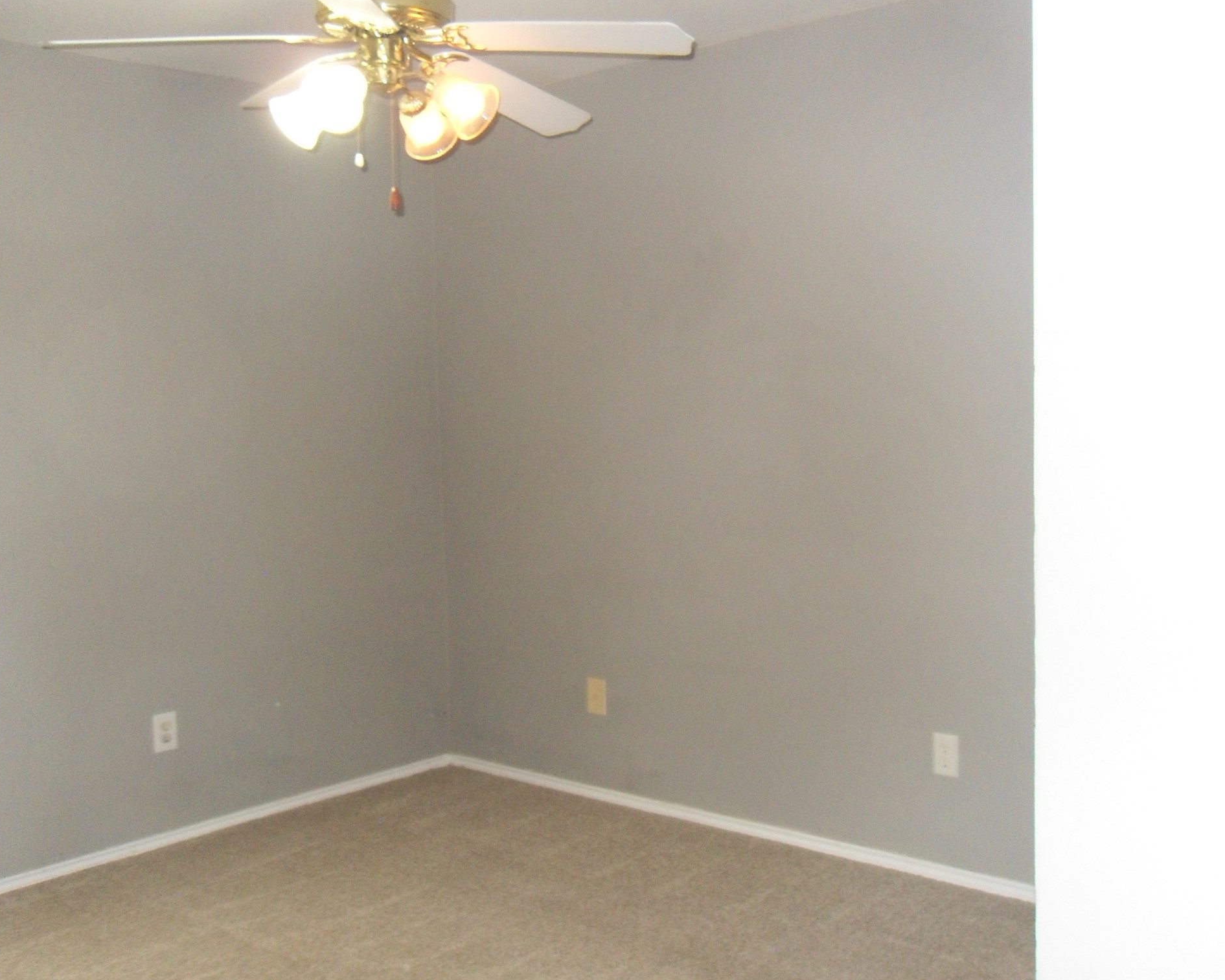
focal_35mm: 37
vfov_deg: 40.1
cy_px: 485
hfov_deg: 49.1
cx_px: 613
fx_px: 1342
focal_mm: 6.3
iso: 400
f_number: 3.5
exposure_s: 1/45
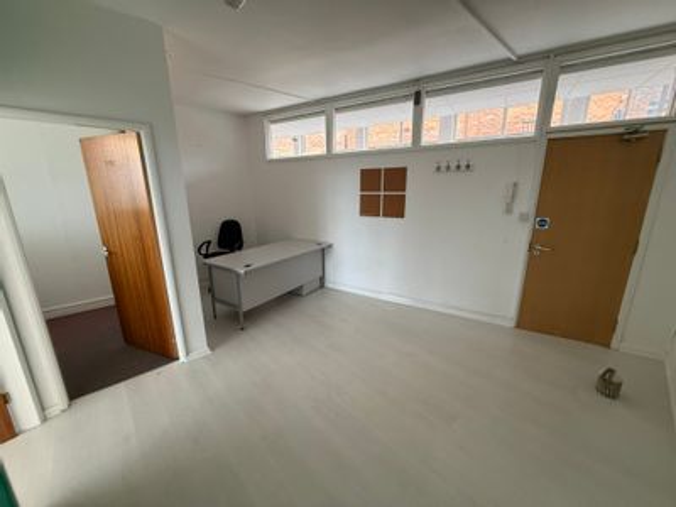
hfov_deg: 102.1
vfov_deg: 85.7
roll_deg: +0.4
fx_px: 273
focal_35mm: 14
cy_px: 254
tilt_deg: -16.0
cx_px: 338
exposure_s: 1/100
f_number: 2.2
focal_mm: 2.22
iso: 320
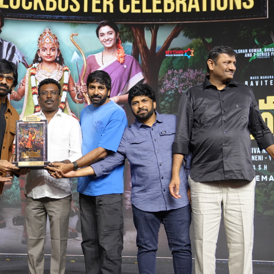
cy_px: 160
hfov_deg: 30.4
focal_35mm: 56
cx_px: 98
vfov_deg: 30.5
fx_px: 501
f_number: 3.5
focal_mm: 36
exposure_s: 1/160
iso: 1600
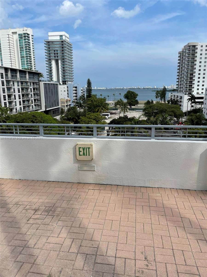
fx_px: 207
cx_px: 104
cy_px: 138
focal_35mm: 26
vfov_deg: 67.3
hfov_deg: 53.1
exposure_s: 1/4202
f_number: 1.6
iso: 32
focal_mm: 5.1
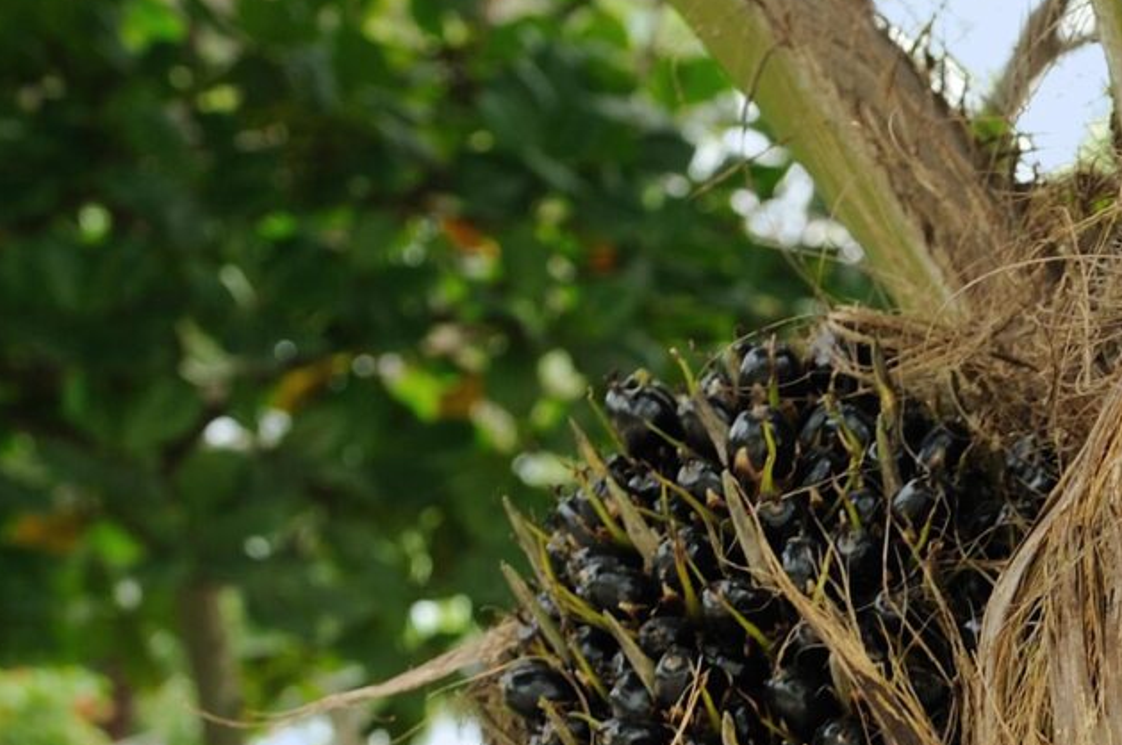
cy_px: 1291
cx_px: 1730
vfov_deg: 7.8
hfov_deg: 11.5
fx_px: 5324
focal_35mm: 171
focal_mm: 42
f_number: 6.3
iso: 200
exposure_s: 1/160
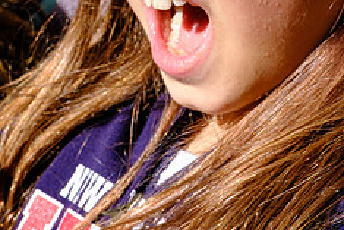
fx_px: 1960
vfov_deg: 6.7
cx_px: 145
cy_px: 1
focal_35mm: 205
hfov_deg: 10.0
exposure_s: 1/250
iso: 200
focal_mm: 55
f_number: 10
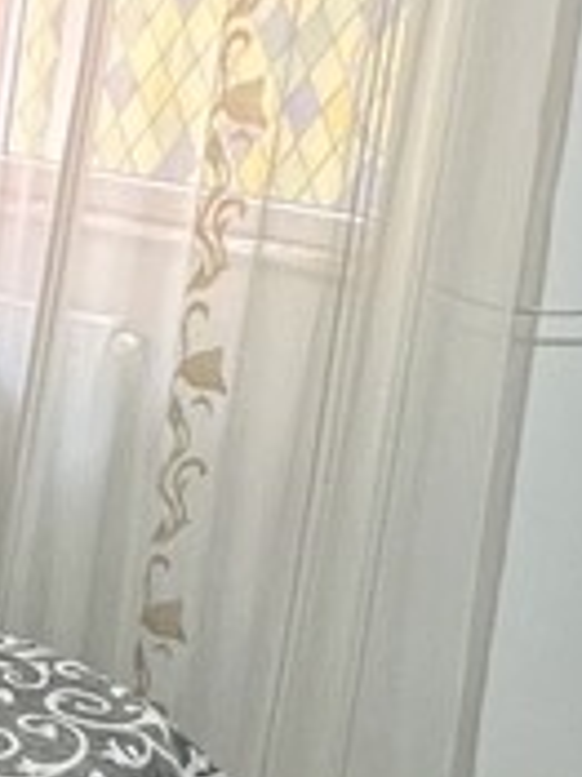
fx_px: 1706
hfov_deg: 17.2
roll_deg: -5.1
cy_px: 342
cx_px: -320
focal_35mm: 76
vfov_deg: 25.7
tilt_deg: -11.9
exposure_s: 1/50
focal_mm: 1.57
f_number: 1.8
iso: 500
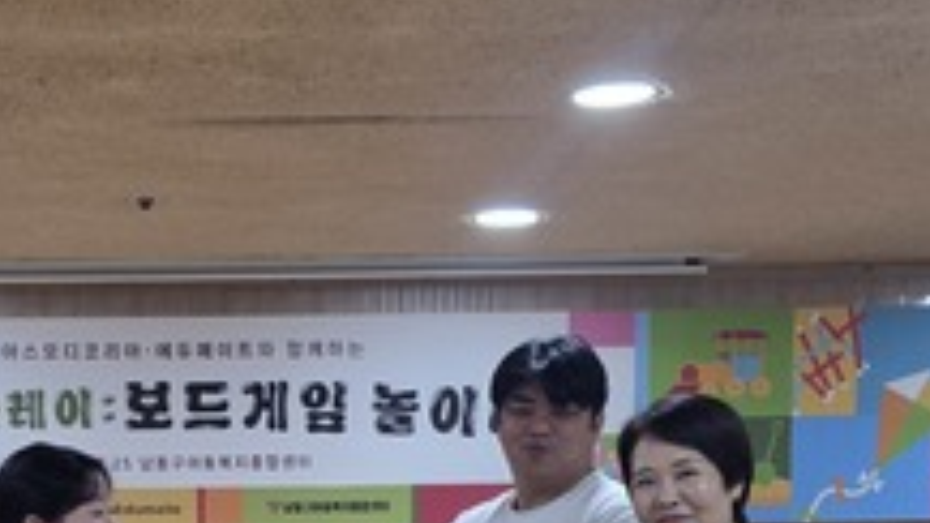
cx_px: 184
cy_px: 752
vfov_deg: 14.1
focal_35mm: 81
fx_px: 1997
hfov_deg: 25.7
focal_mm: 6.3
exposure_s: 1/120
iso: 100
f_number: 1.7
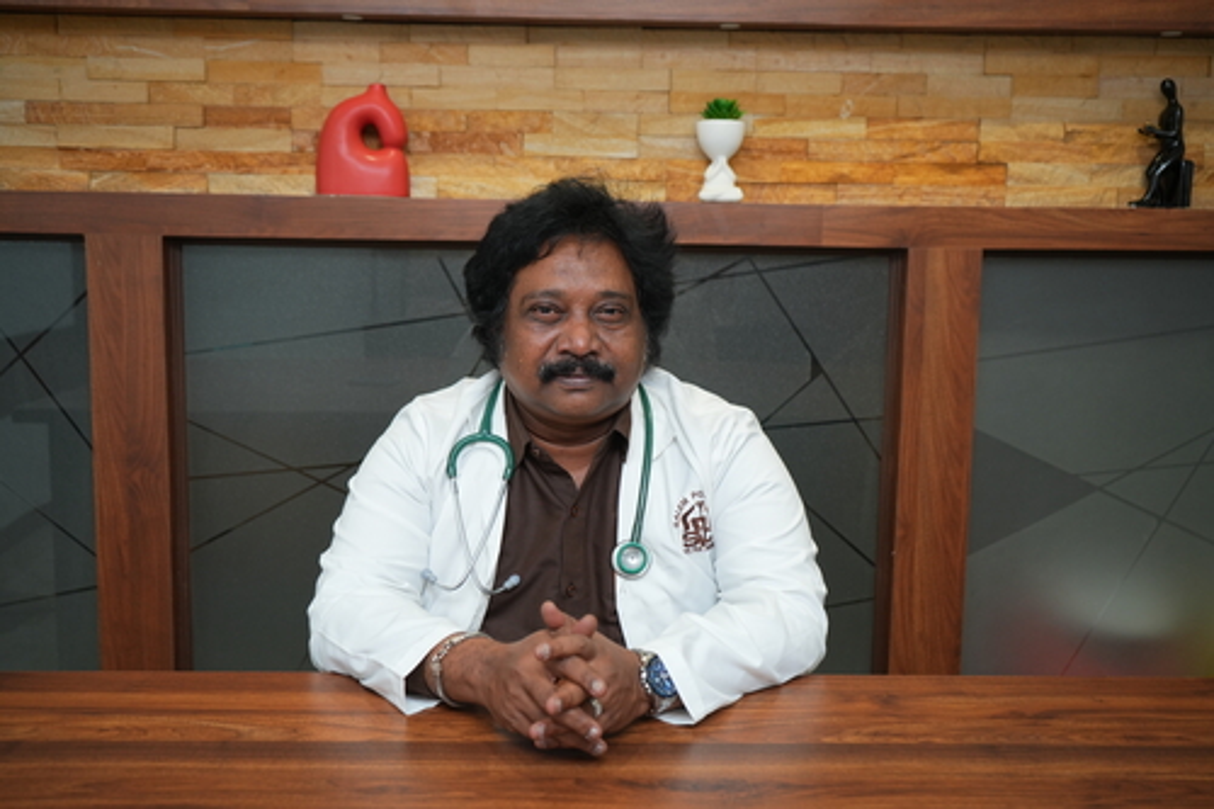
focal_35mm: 38
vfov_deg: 35.0
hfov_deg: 50.7
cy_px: 404
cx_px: 607
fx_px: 1281
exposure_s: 1/200
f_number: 4.5
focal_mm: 38
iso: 800
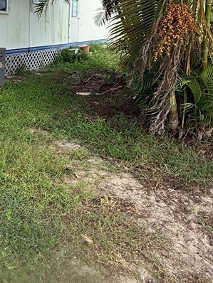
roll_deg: -3.1
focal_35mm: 36
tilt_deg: -5.0
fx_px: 295
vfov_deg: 48.2
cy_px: 53
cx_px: 23
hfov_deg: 37.2
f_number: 2.2
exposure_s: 1/324
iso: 50
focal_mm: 2.22
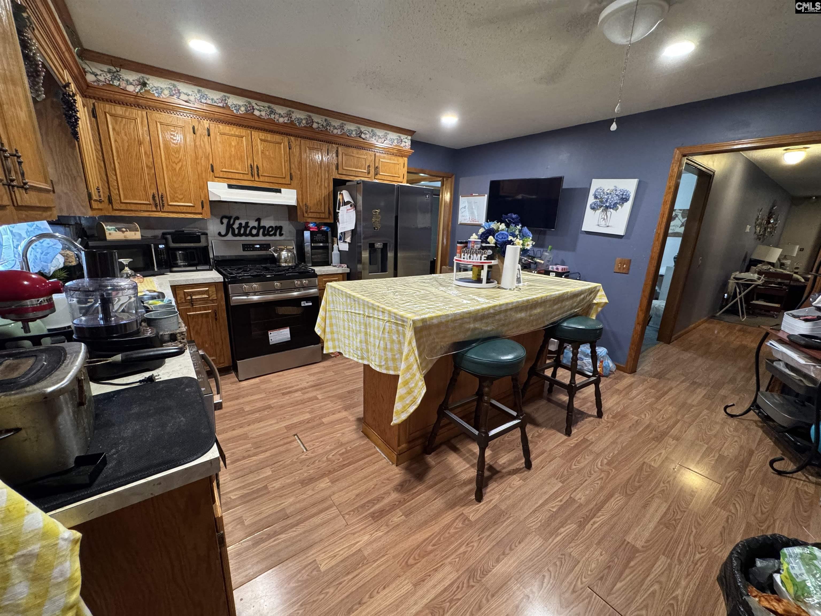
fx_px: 332
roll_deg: -2.7
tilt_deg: -15.1
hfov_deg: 102.1
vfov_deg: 85.7
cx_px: 410
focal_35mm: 14
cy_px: 308
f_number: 2.2
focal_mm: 2.22
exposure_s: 1/60
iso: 500
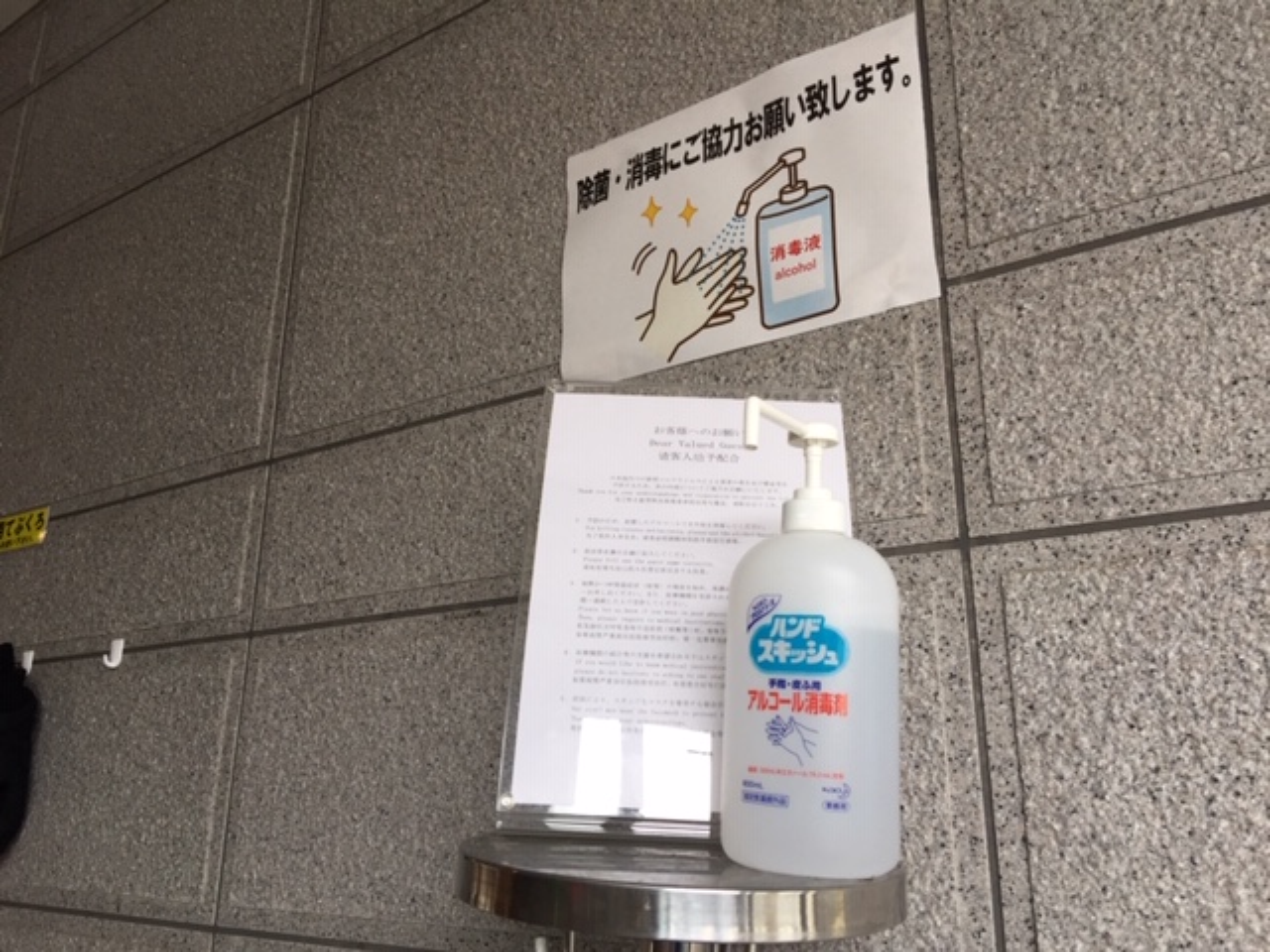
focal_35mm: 29
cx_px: 635
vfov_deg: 48.2
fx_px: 1064
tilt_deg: +18.4
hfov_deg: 61.7
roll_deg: -1.9
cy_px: 476
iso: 50
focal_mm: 4.15
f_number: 2.2
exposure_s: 1/120
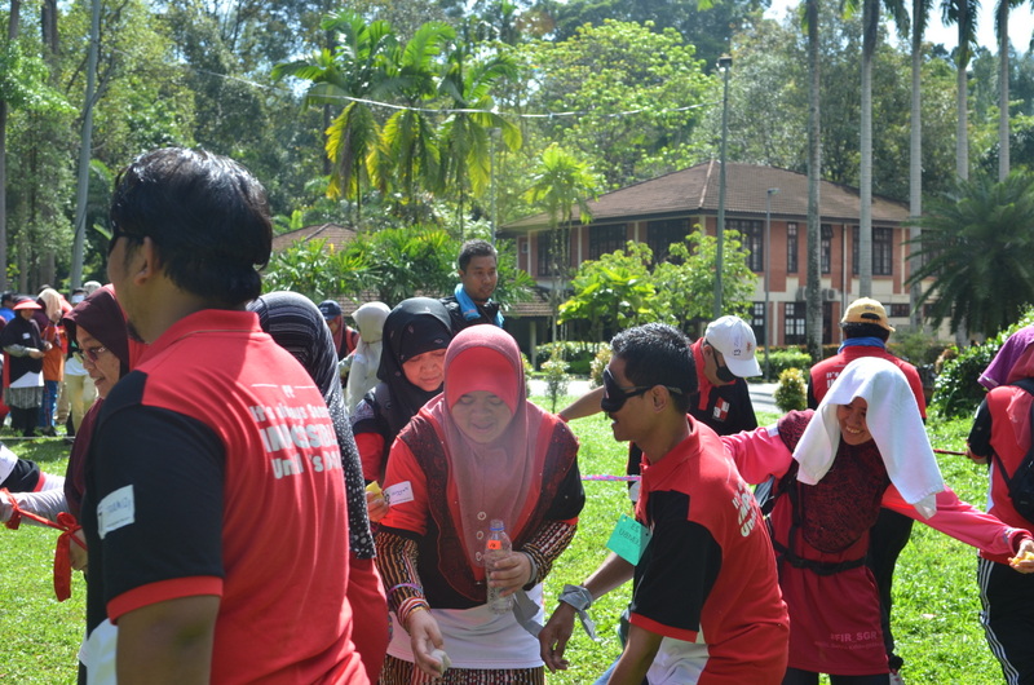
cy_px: 342
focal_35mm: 42
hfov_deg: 46.5
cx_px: 517
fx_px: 1204
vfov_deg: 31.8
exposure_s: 1/500
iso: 250
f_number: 5
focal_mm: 28
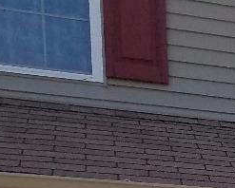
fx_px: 1030
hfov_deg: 10.2
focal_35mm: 148
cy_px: 475
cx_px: 658
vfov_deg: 9.2
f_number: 1.7
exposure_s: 1/2440
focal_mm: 4.2
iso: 50
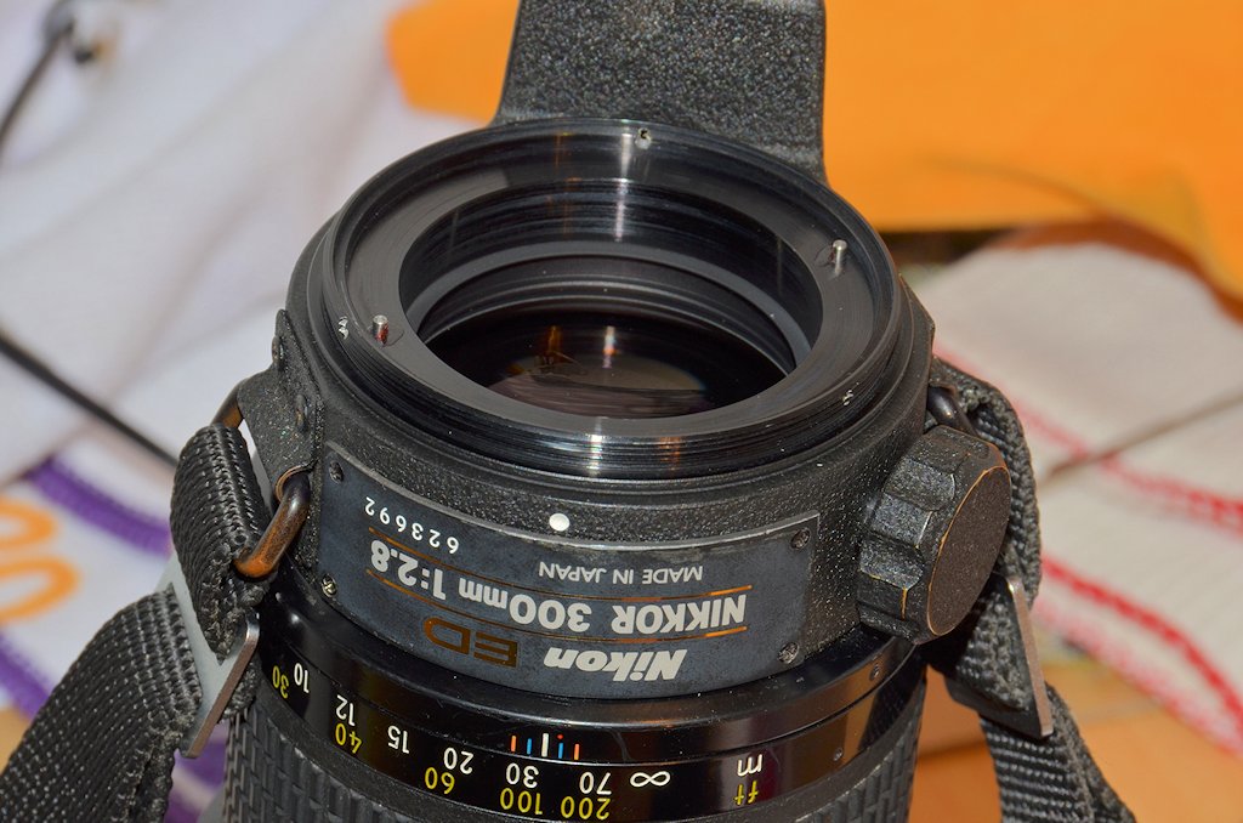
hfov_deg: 6.9
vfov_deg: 4.6
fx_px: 10336
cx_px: 622
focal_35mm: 300
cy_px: 412
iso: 160
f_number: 16
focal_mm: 200
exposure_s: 1/60
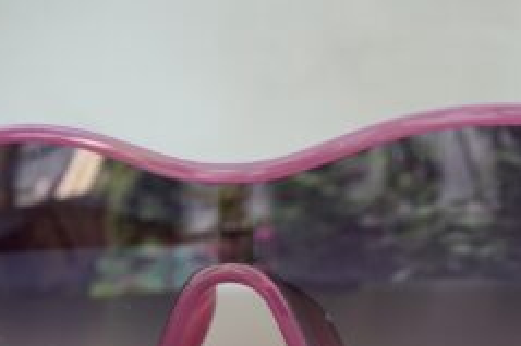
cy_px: 361
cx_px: 349
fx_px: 1273
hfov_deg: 23.0
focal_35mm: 88
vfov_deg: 15.2
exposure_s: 1/250
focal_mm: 35
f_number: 8
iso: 1250
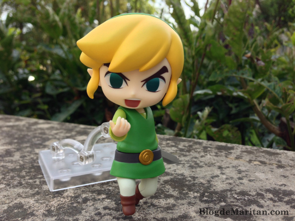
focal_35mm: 33
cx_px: 148
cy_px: 110
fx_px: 281
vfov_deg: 42.9
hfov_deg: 55.4
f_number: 2.4
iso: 50
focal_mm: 4.12
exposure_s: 1/256
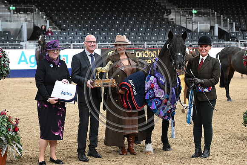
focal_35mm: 90
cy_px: 82
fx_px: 618
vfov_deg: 15.2
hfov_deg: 22.6
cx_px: 124
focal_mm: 90
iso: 6400
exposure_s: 1/500
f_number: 4.5
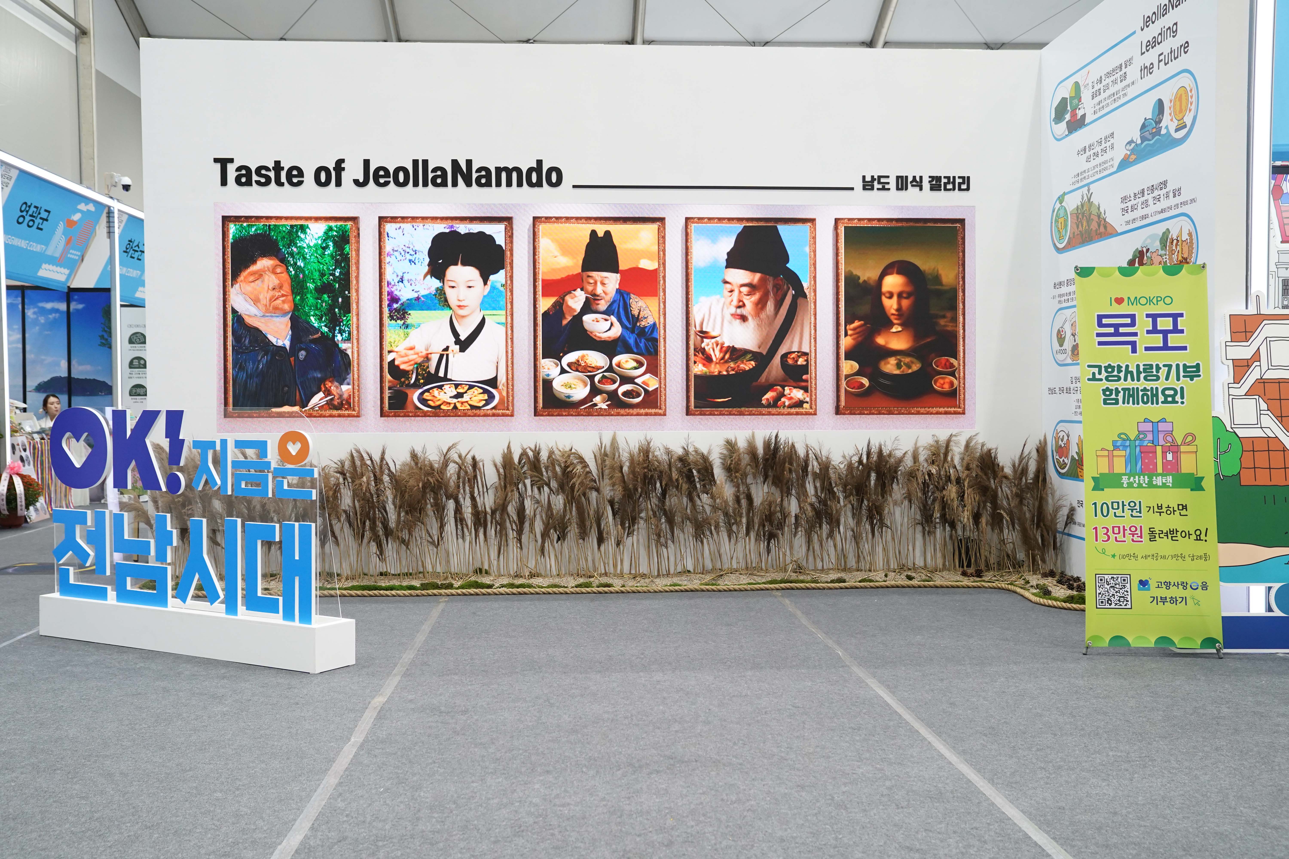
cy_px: 430
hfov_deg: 55.8
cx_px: 644
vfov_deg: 38.9
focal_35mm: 34
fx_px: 1217
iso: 2000
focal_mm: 34
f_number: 4
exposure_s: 1/160
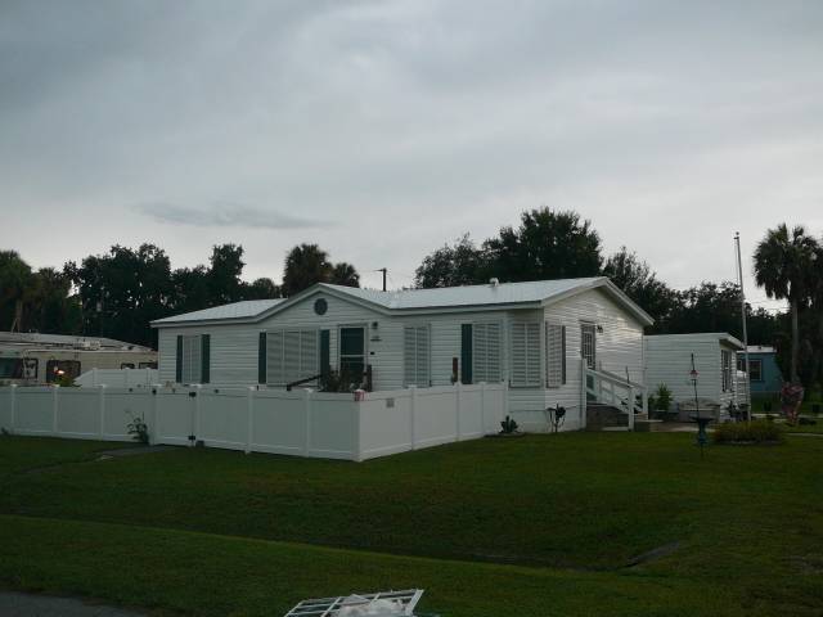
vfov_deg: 40.7
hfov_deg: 52.6
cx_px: 412
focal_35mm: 35
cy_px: 308
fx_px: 832
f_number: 2.8
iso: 80
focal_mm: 5.2
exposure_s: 1/125
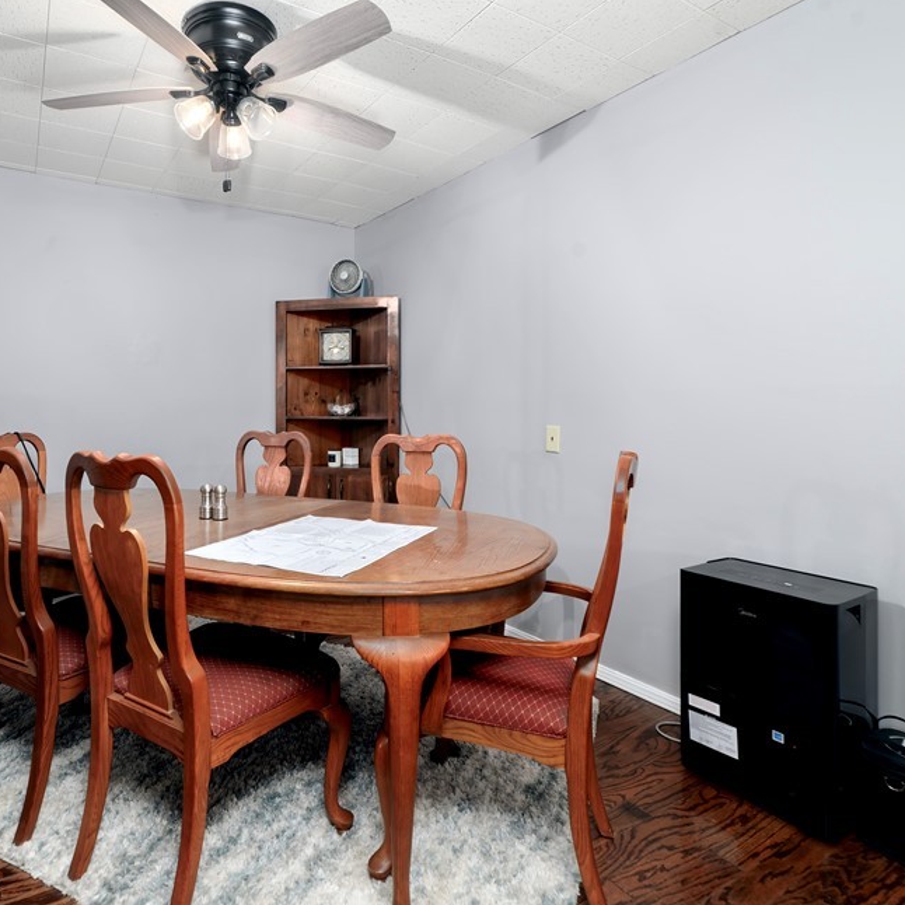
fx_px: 592
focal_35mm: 20
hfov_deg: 73.5
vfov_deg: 74.6
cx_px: 338
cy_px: 403
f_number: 7.1
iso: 400
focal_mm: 14
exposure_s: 1/160
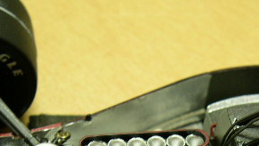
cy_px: 210
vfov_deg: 12.7
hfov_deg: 23.4
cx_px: 150
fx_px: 625
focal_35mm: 91
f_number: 2.8
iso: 130
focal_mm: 8
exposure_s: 1/4.5
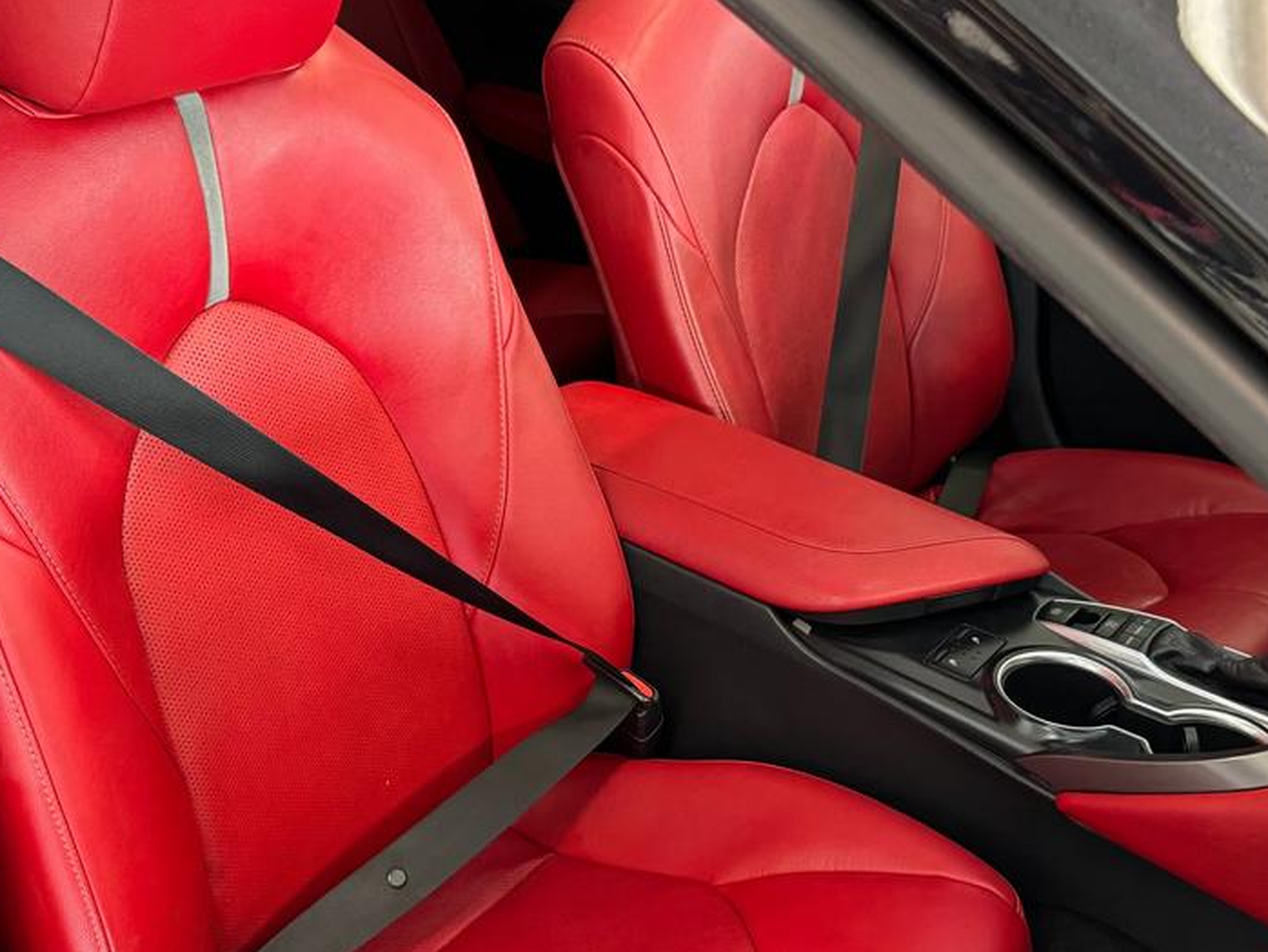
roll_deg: -2.7
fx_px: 1612
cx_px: 616
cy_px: 609
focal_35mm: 44
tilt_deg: -32.1
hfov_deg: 42.9
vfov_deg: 32.7
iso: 400
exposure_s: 1/60
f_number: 1.78
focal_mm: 6.76
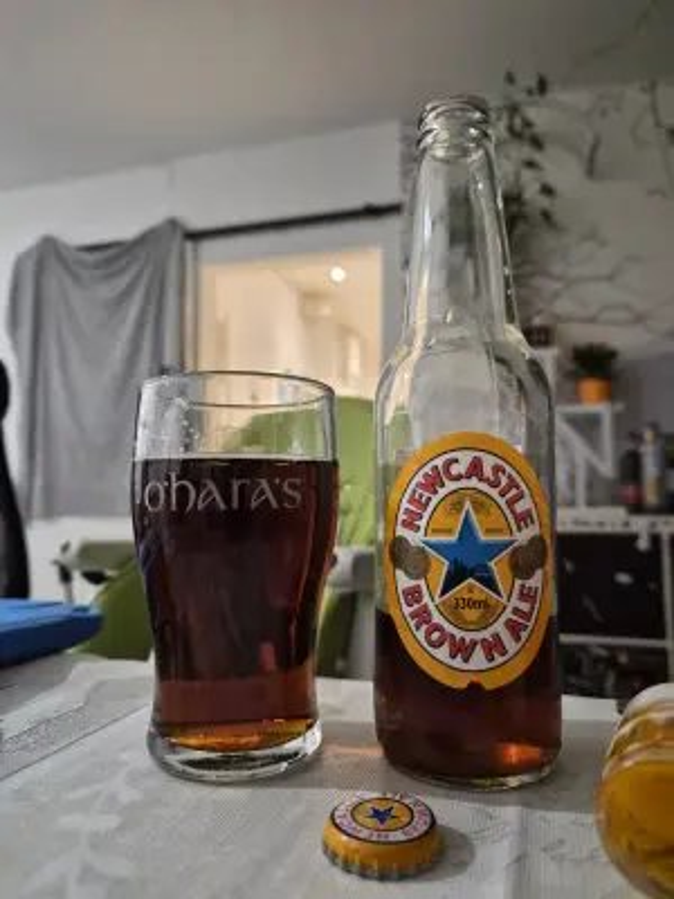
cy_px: 450
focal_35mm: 23
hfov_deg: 58.9
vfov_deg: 73.9
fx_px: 597
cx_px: 337
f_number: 1.8
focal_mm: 5.4
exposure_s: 1/100
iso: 1600
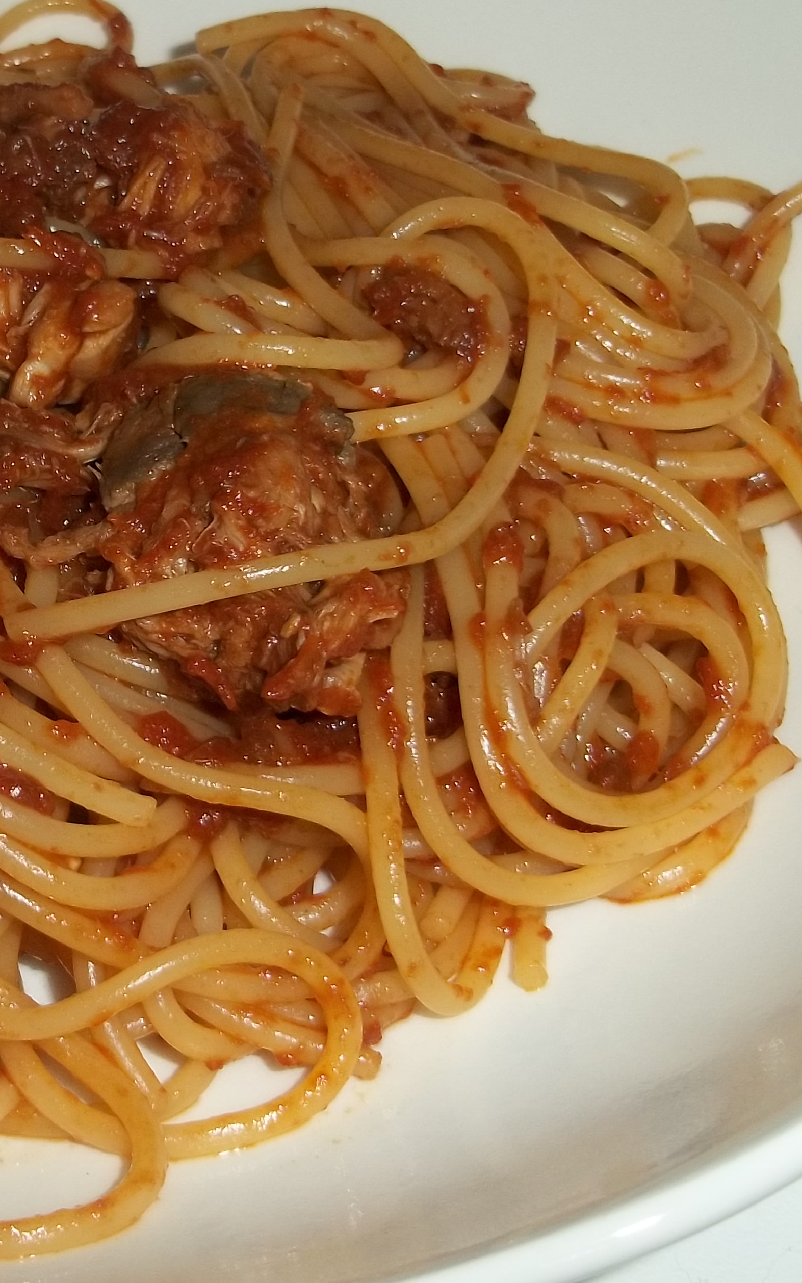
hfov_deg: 19.4
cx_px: -2
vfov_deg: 31.5
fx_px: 2273
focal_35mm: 65
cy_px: 581
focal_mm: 6.5
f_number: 3.1
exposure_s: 1/30
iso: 64
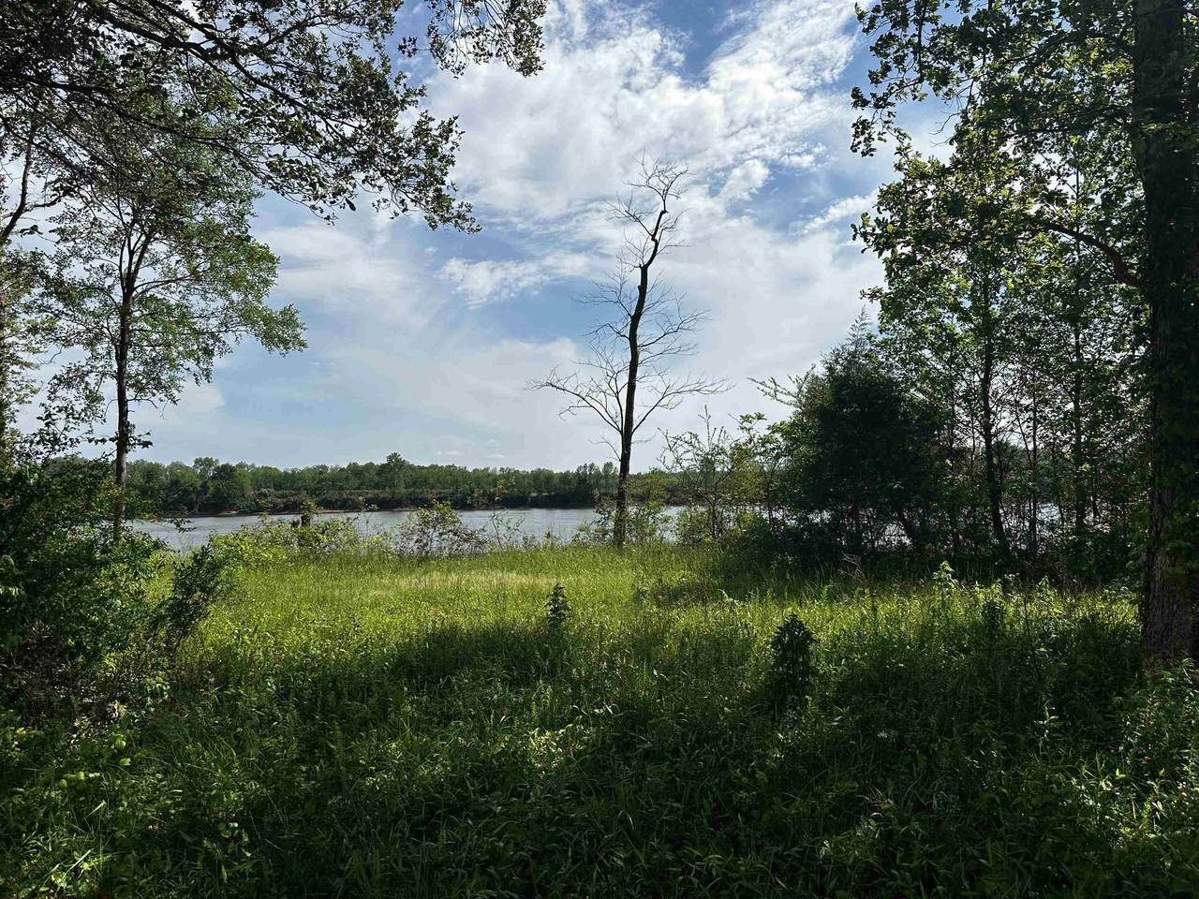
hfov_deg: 71.6
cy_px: 450
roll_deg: +1.0
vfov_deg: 56.8
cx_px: 600
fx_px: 831
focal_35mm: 24
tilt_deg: +3.0
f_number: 1.78
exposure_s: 1/8197
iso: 80
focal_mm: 6.86
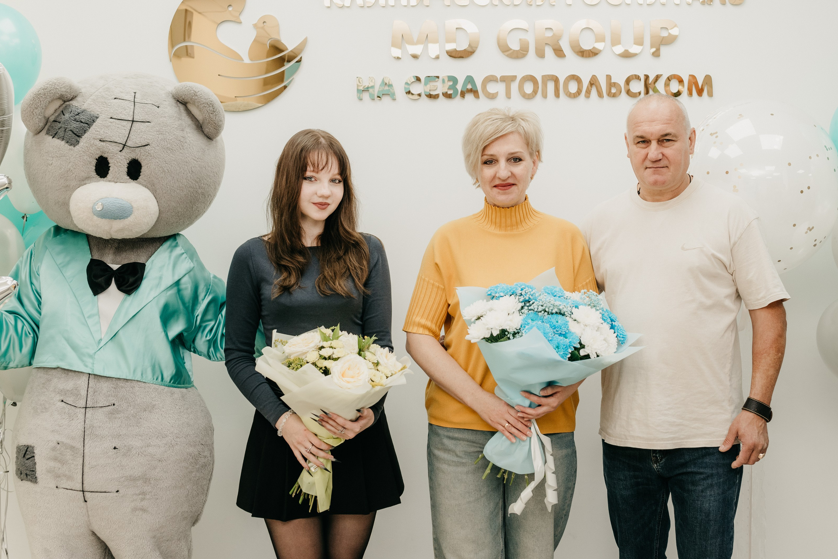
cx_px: 495
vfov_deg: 29.9
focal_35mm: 45
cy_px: 260
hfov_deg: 43.4
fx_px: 1048
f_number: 4.5
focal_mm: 35
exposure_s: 1/160
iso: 400
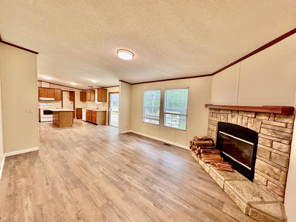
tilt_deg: -4.0
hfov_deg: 102.1
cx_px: 148
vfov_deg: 85.7
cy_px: 111
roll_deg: -2.0
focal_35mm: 14
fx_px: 120
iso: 250
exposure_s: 1/120
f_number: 2.2
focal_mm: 2.22
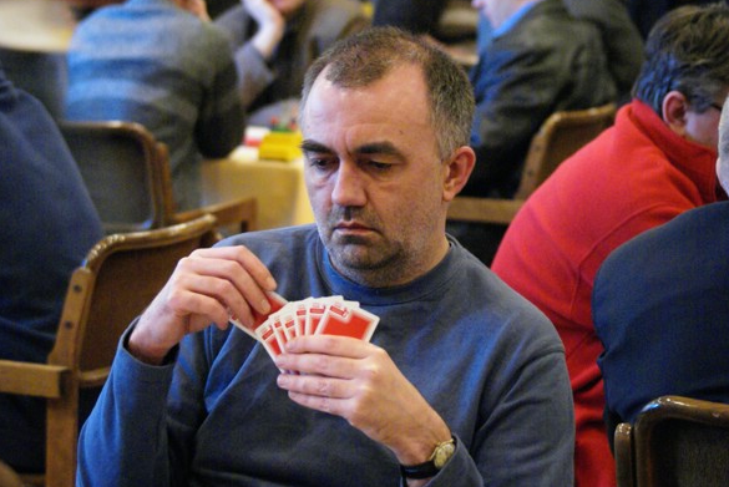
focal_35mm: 135
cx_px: 349
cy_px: 213
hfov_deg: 15.2
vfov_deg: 10.2
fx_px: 2728
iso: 1600
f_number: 4.5
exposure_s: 1/8
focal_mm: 75
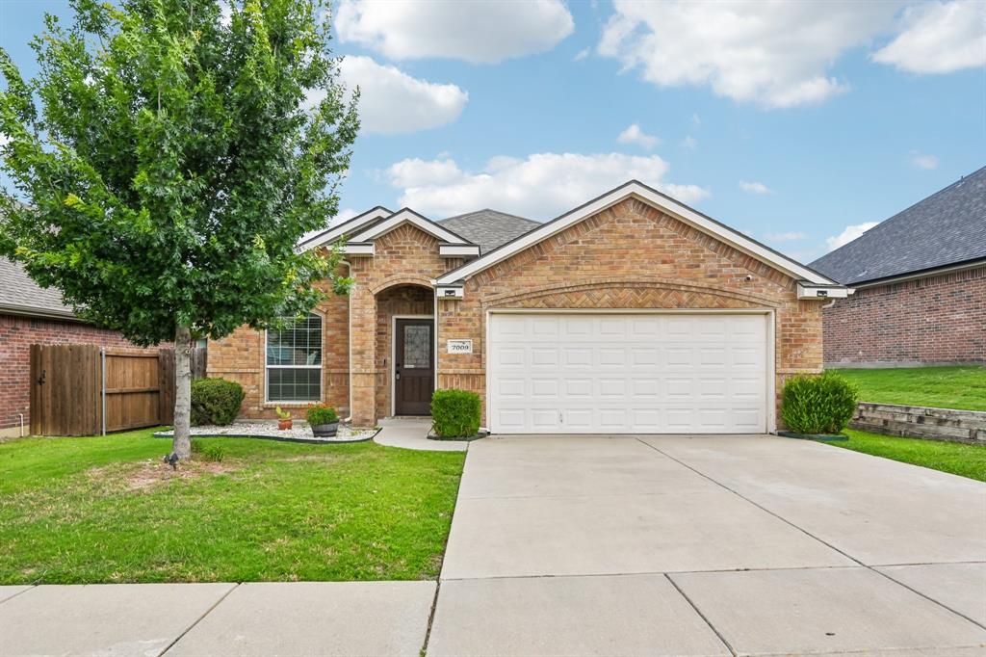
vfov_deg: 55.1
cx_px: 493
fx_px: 630
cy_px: 328
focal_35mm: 23
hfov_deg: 76.1
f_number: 8
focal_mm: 23
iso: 400
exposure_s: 1/640
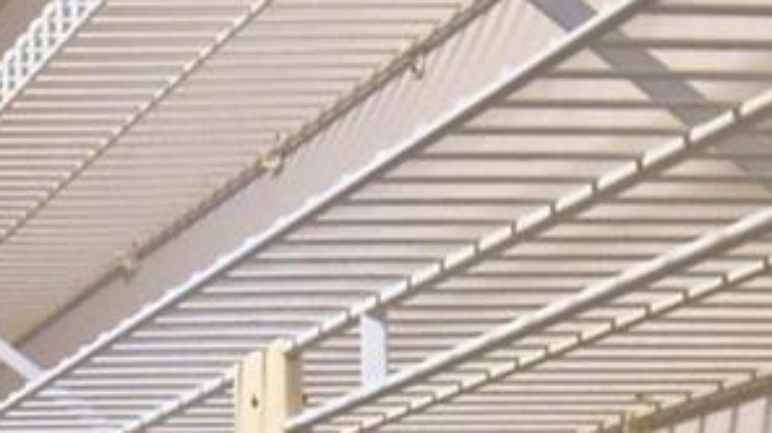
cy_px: 866
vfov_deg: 12.5
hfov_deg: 18.3
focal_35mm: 85
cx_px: -704
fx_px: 1739
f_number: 4.5
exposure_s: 1/30
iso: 500
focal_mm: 10
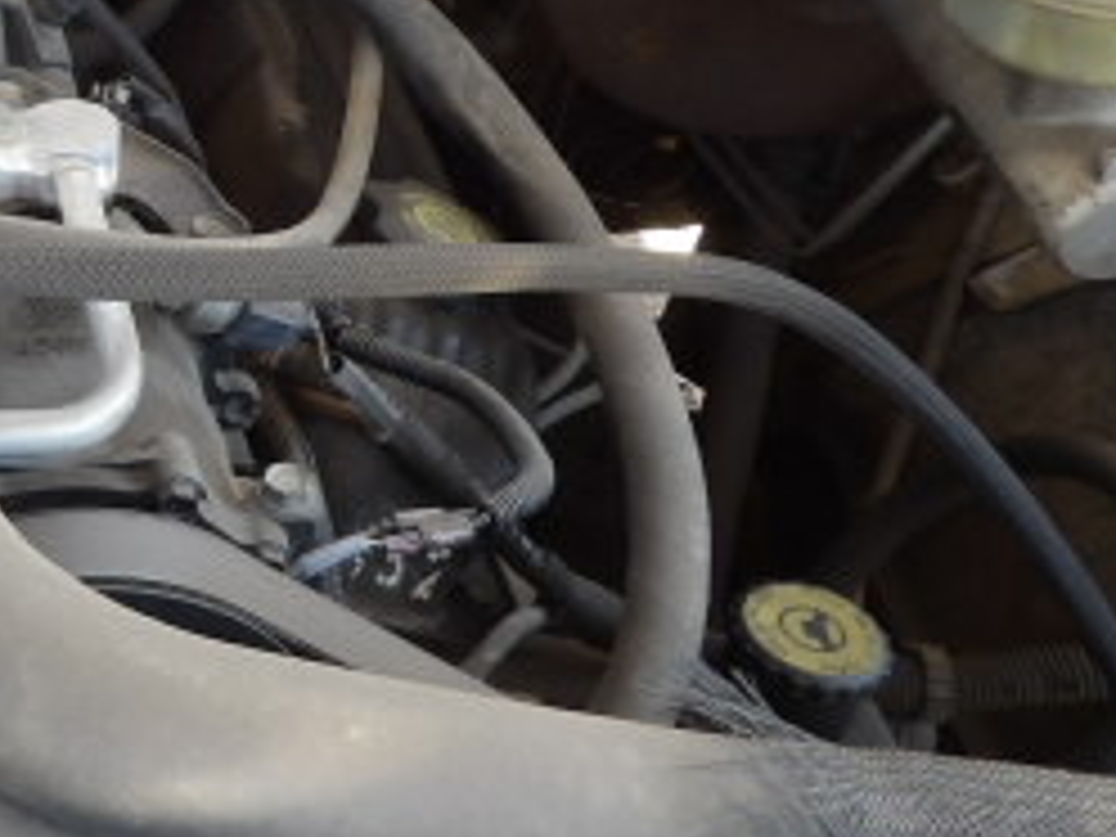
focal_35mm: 62
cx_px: -297
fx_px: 1999
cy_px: 207
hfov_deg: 26.8
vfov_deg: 23.4
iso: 100
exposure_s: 1/60
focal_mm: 4.3
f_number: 3.2
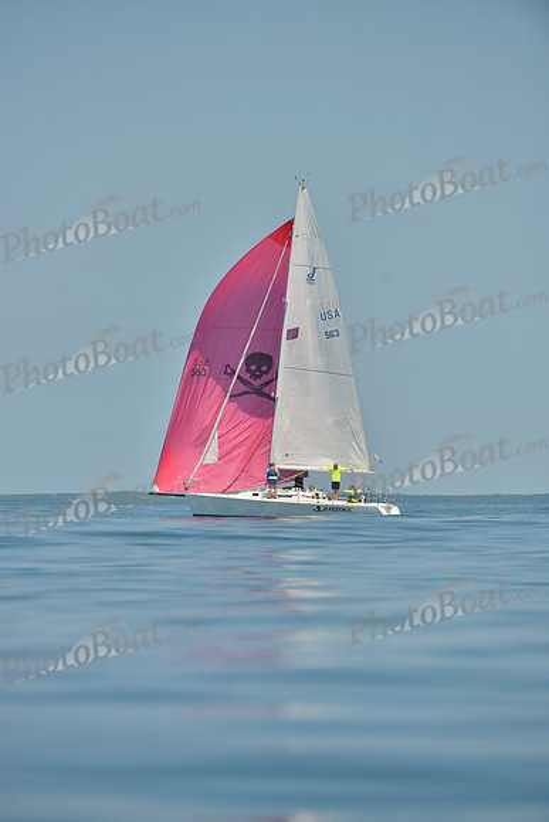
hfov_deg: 4.6
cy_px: 411
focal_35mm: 300
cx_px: 274
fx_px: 6858
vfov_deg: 6.9
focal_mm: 300
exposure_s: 1/2500
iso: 280
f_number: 6.3
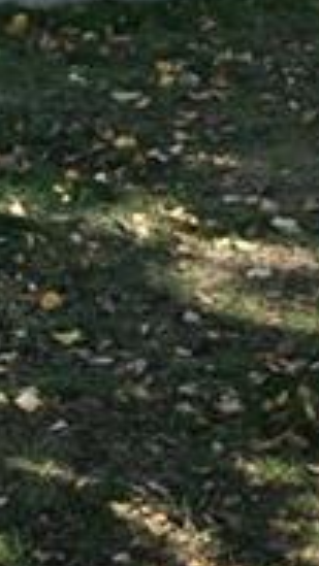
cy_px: -662
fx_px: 4118
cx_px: 415
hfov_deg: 4.4
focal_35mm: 274
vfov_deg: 7.5
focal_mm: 30
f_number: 8
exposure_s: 1/400
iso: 320
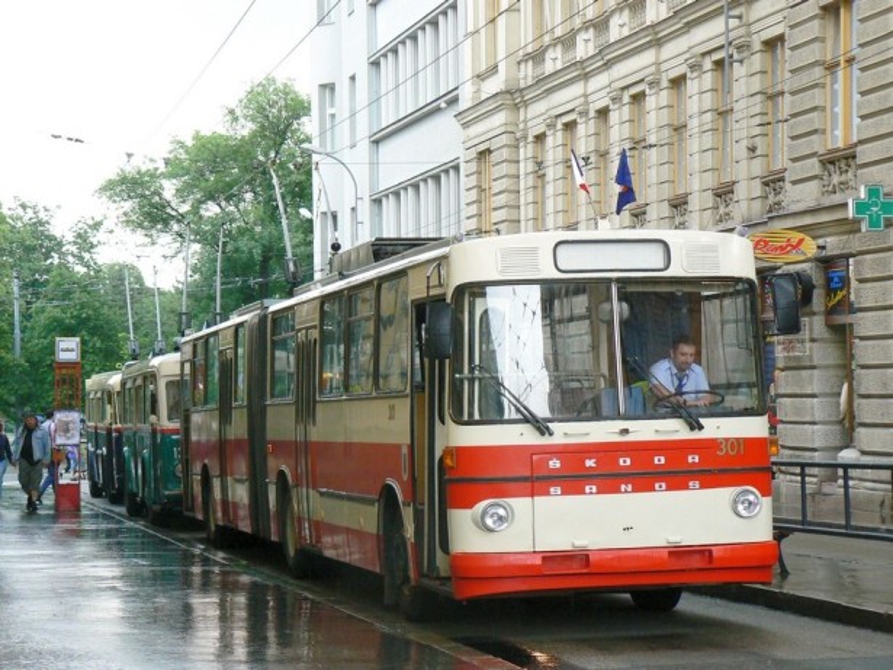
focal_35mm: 87
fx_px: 2244
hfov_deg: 22.5
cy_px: 335
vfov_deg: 17.0
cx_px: 446
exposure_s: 1/200
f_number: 3.2
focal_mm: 14.5
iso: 200
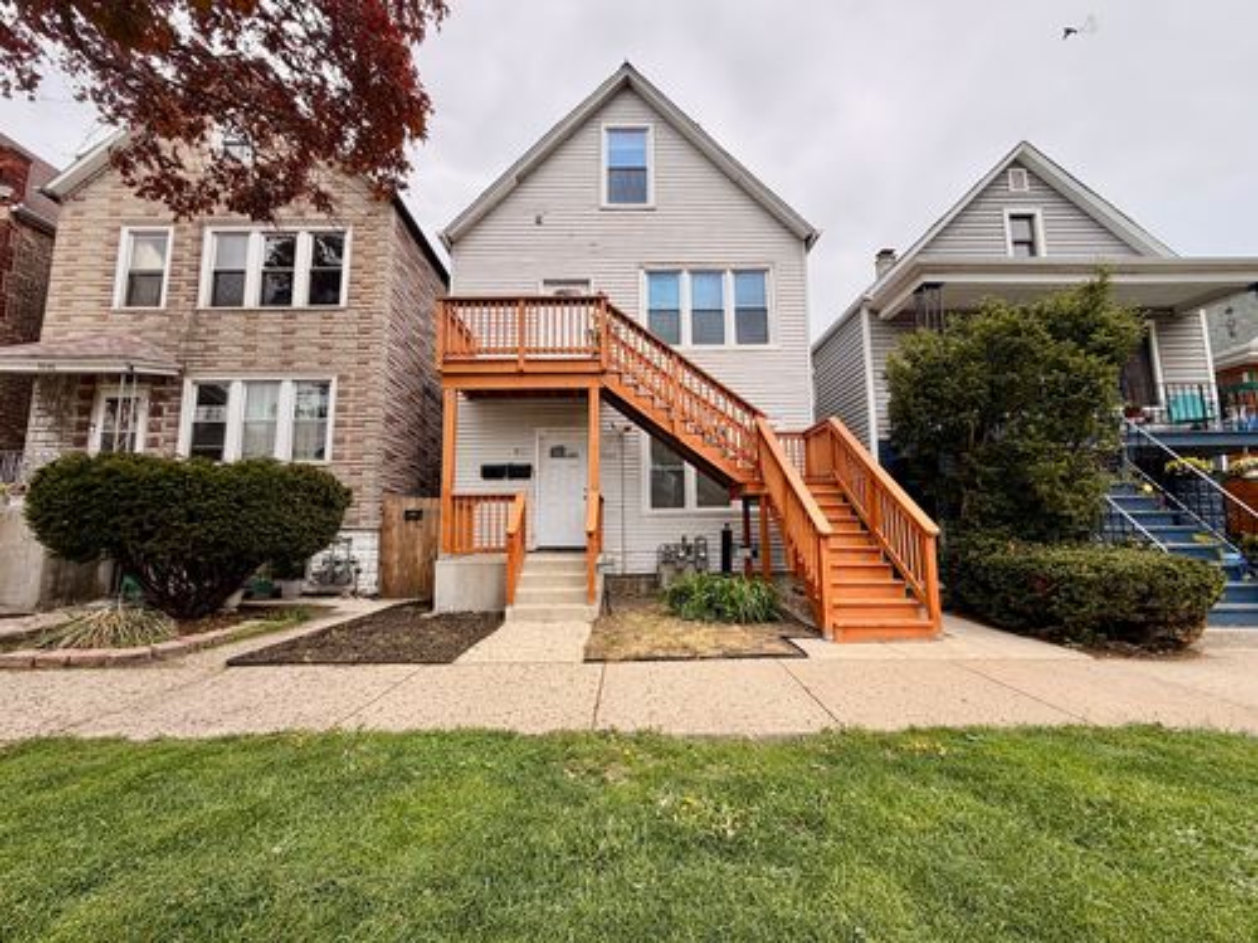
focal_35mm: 14
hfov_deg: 102.1
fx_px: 509
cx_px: 629
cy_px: 472
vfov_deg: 85.7
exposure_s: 1/770
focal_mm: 2.22
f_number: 2.2
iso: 40
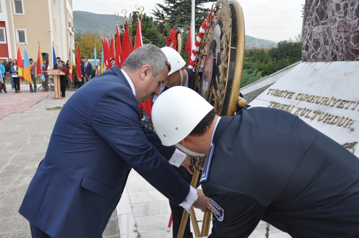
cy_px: 119
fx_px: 329
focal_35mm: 33
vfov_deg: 39.9
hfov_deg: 57.3
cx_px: 180
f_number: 6.3
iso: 200
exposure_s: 1/160
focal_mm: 22
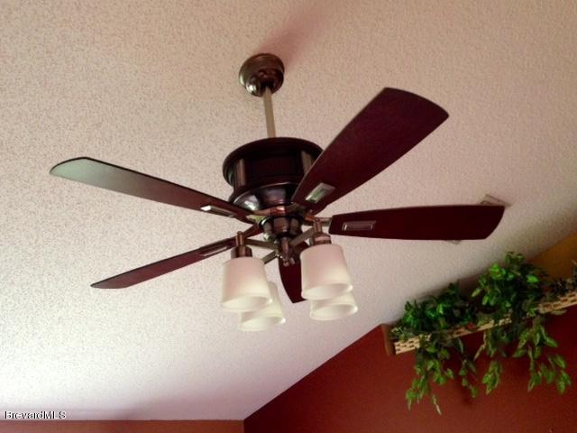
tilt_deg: +25.7
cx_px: 288
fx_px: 550
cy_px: 216
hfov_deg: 55.4
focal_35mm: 33
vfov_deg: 42.9
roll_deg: -2.4
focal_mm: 4.12
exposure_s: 1/20
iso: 200
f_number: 2.4
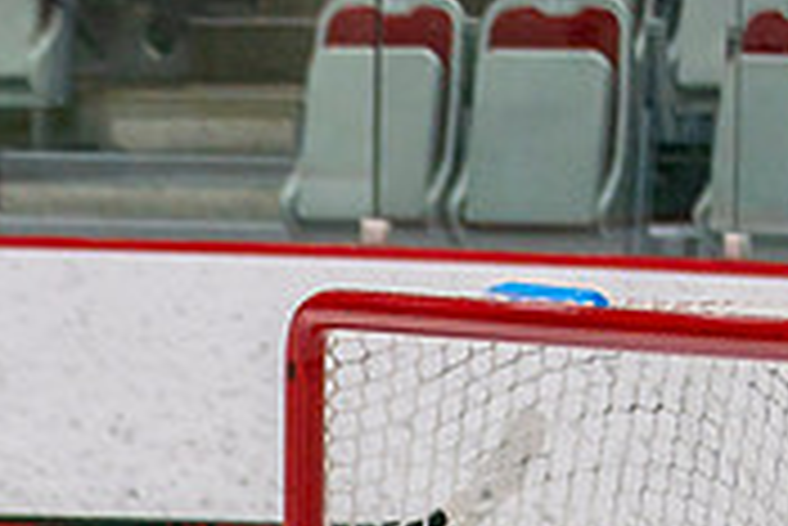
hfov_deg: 3.7
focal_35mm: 555
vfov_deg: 2.5
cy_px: 1264
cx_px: -180
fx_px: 12158
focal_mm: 102
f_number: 2.8
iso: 500
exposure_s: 1/640
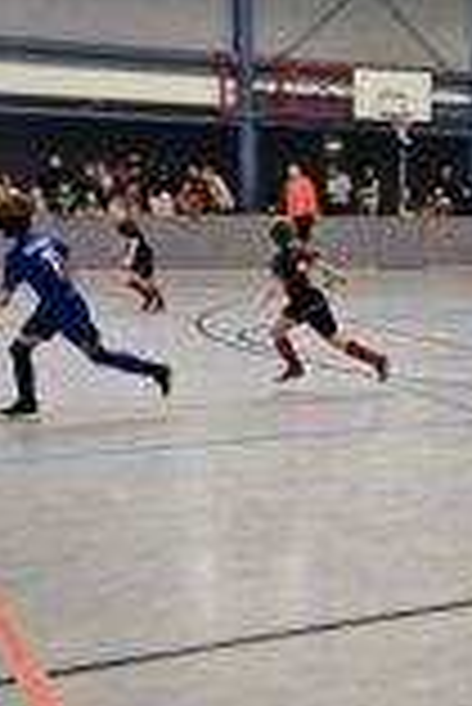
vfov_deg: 32.6
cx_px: 450
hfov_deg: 21.7
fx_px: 1197
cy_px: 459
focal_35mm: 61
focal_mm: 5.4
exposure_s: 1/100
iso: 125
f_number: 1.8
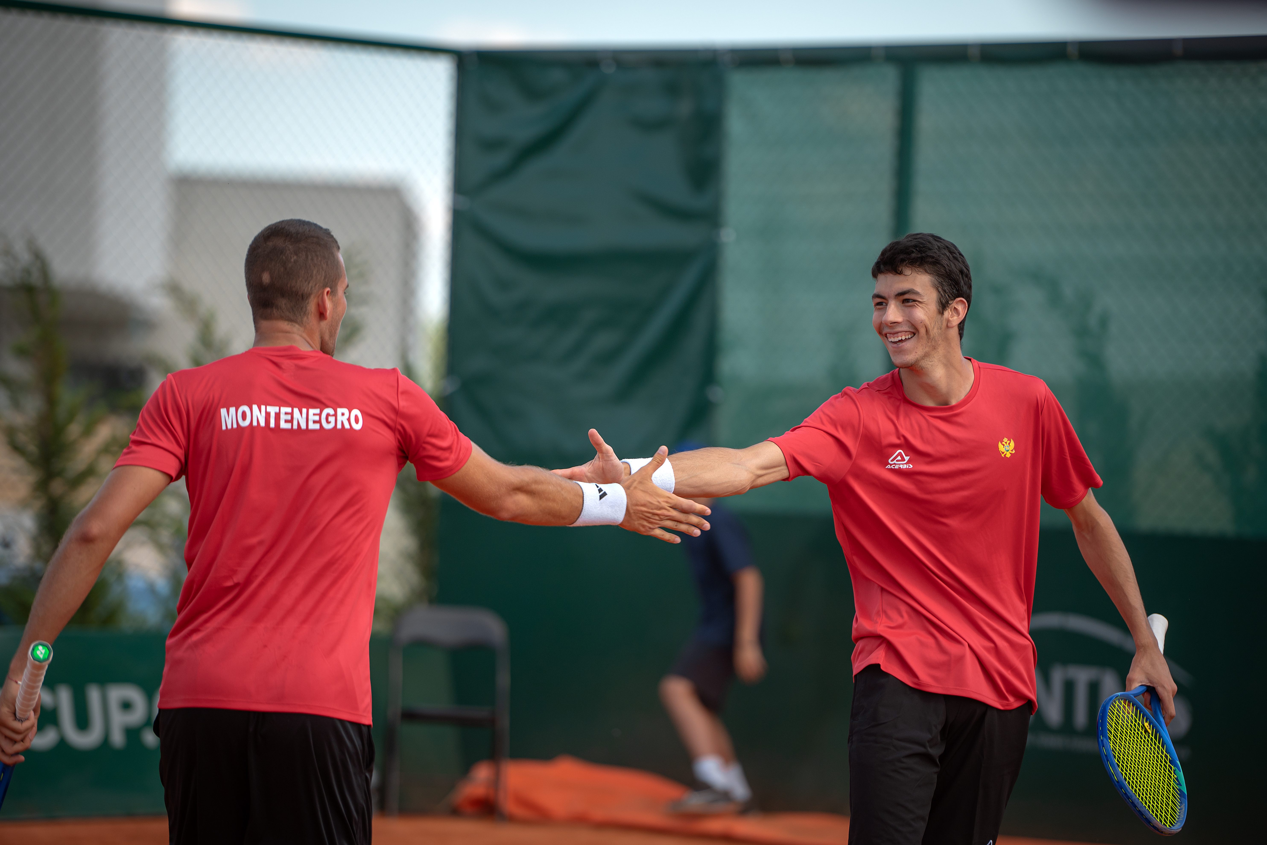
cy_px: 422
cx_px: 634
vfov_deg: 7.0
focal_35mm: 195
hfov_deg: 10.5
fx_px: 6863
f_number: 2.8
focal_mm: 195
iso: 250
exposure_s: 1/1600
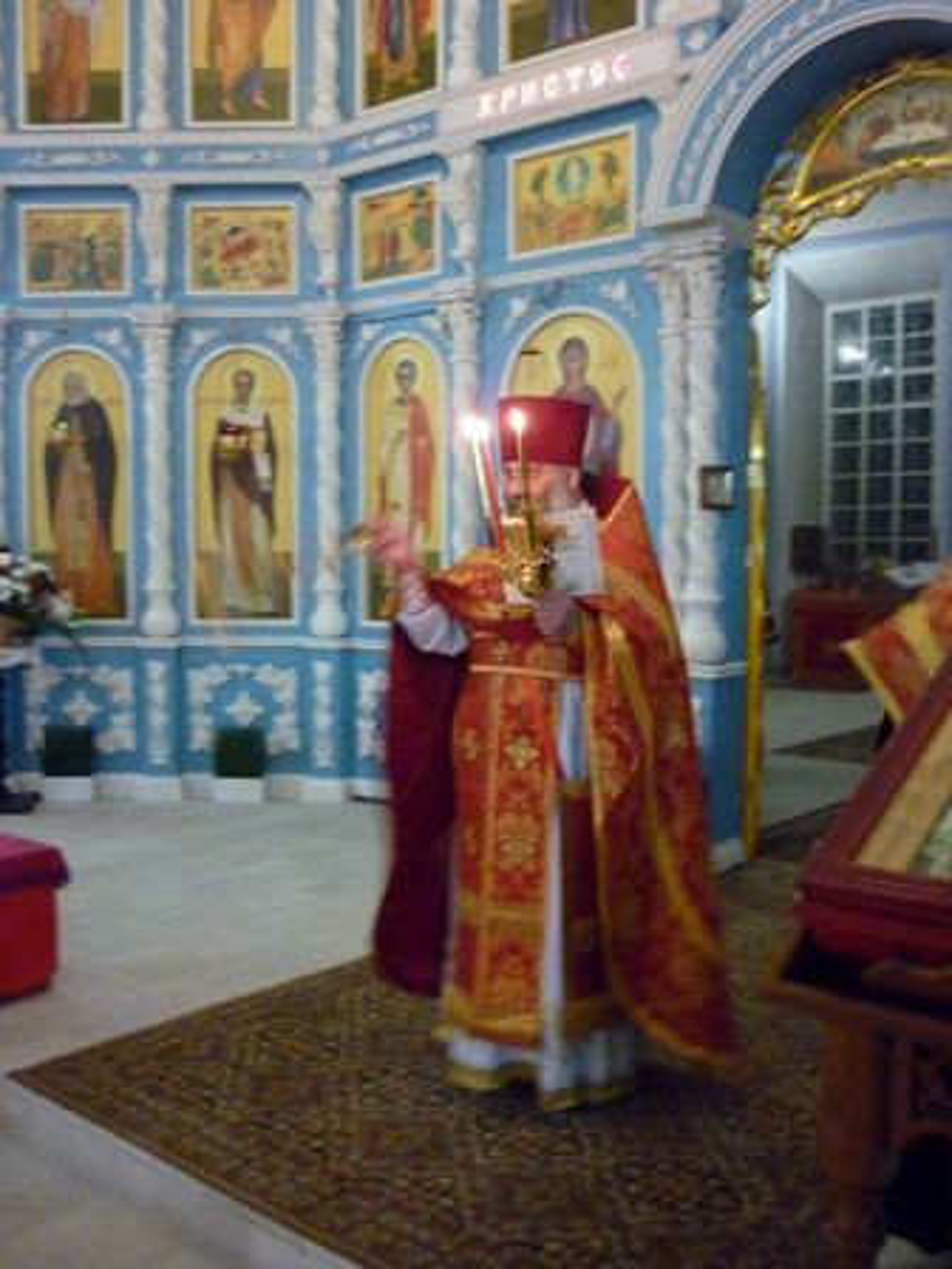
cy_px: 634
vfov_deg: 55.4
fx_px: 1210
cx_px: 476
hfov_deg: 42.9
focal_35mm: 33
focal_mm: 5.5
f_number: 2.8
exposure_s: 1/10
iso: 800
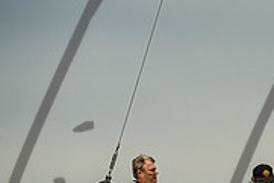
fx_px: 4905
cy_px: 184
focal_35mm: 644
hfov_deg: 3.2
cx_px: 330
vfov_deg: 2.1
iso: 400
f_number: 6.3
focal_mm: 200
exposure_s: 1/1600
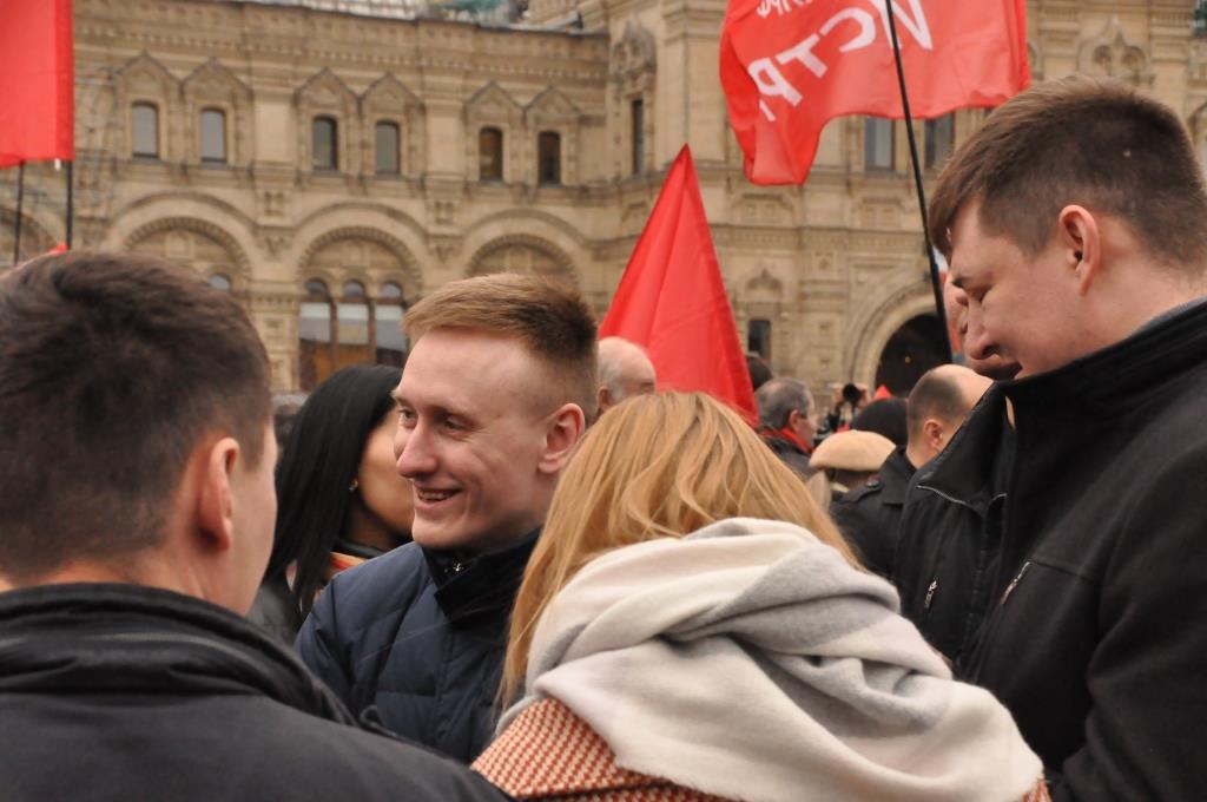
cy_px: 401
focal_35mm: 93
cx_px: 604
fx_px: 3114
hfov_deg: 21.9
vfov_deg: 14.7
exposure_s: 1/1600
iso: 3200
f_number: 10
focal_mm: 62
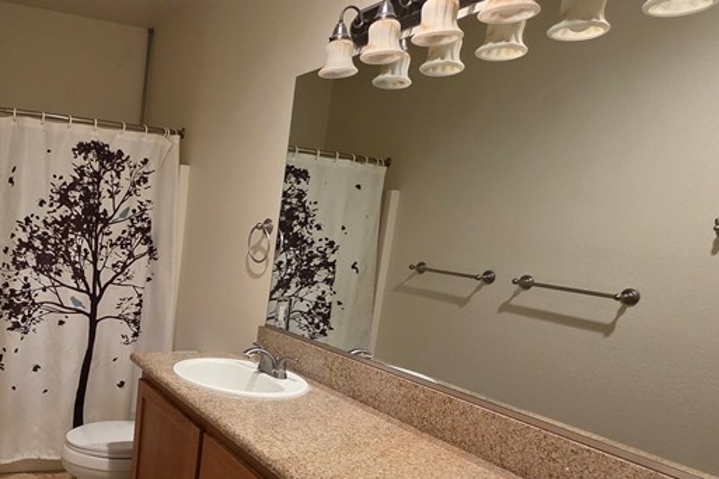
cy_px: 312
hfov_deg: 60.5
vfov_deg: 47.3
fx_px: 539
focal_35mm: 27
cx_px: 119
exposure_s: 1/60
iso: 500
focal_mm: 2.2
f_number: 1.9
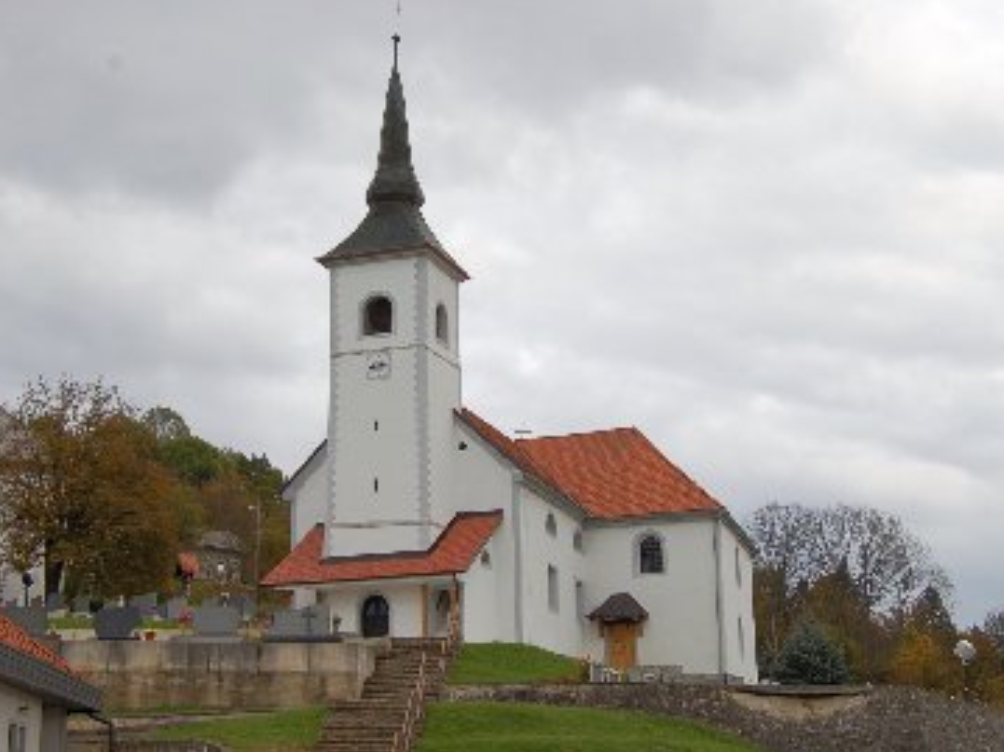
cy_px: 384
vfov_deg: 26.3
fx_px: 1612
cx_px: 468
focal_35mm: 56
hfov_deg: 34.6
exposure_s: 1/250
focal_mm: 31
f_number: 8
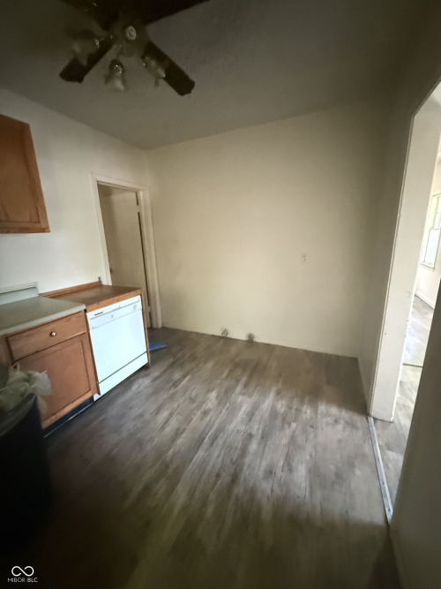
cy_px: 294
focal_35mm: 14
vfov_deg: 102.1
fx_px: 238
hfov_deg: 85.7
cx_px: 220
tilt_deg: -16.7
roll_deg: +2.3
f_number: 2.2
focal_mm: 2.22
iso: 1600
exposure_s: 1/40
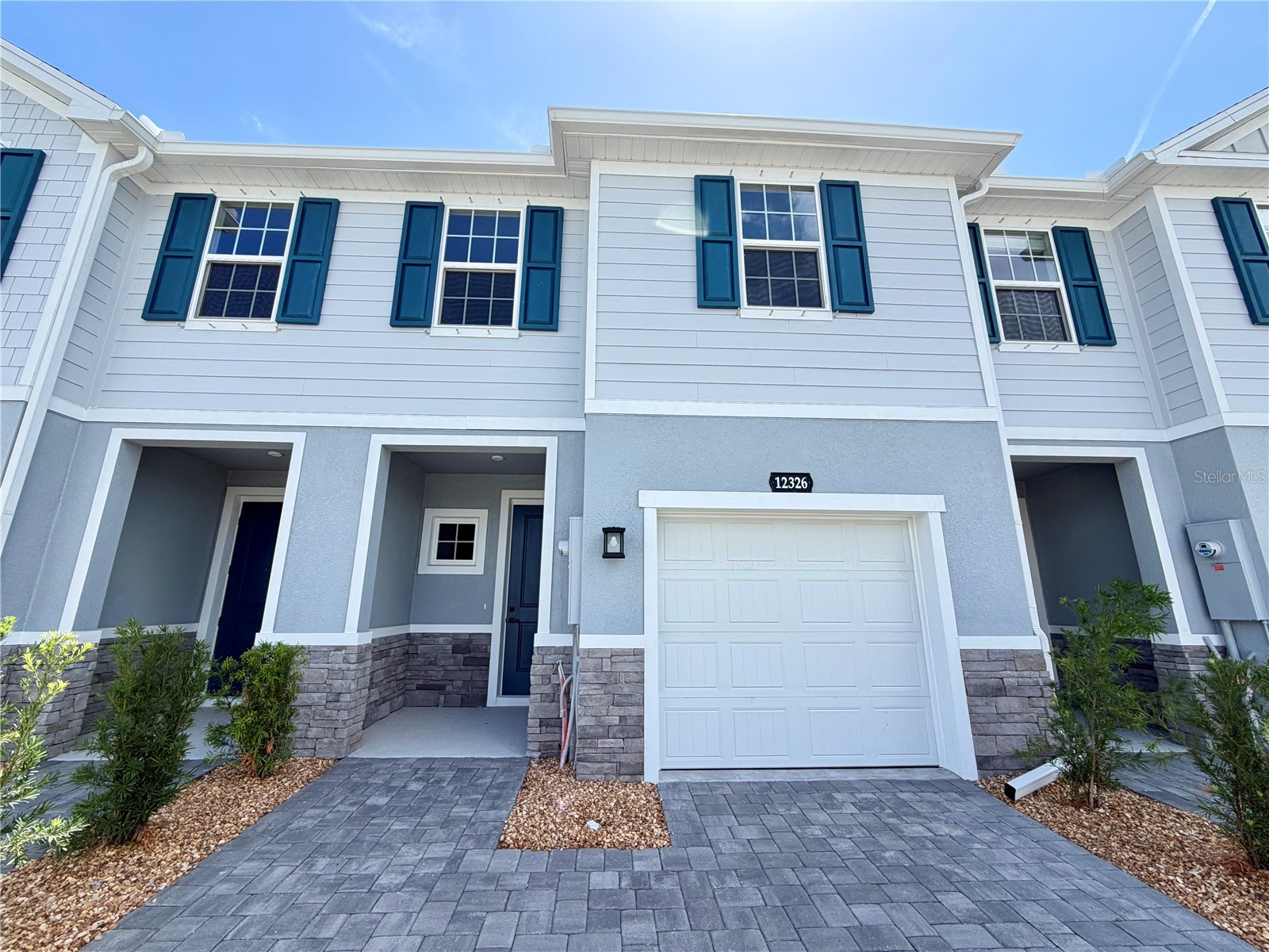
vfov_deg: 85.7
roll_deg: +0.2
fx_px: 513
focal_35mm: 14
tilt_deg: +14.2
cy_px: 476
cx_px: 634
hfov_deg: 102.1
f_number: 2.2
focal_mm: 2.22
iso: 40
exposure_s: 1/535
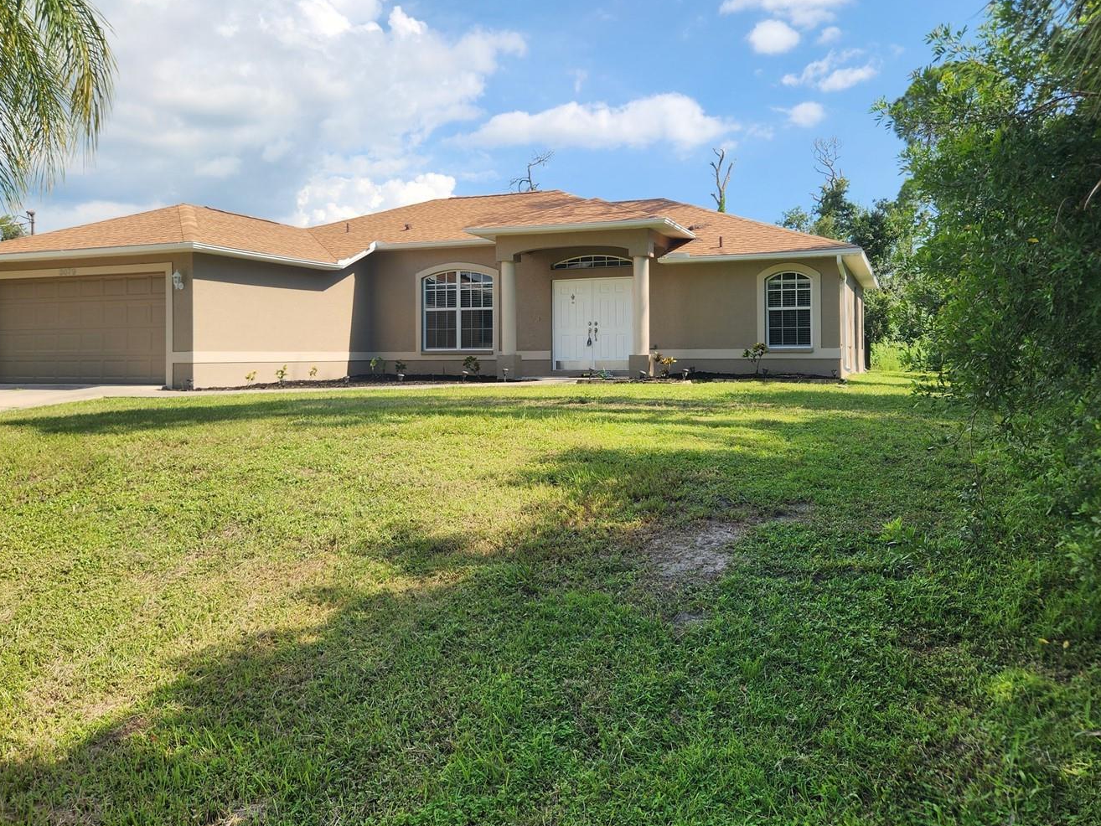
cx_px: 542
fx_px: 891
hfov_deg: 63.4
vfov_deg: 49.6
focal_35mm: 28
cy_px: 349
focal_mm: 5.4
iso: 20
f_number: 1.8
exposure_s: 1/1290
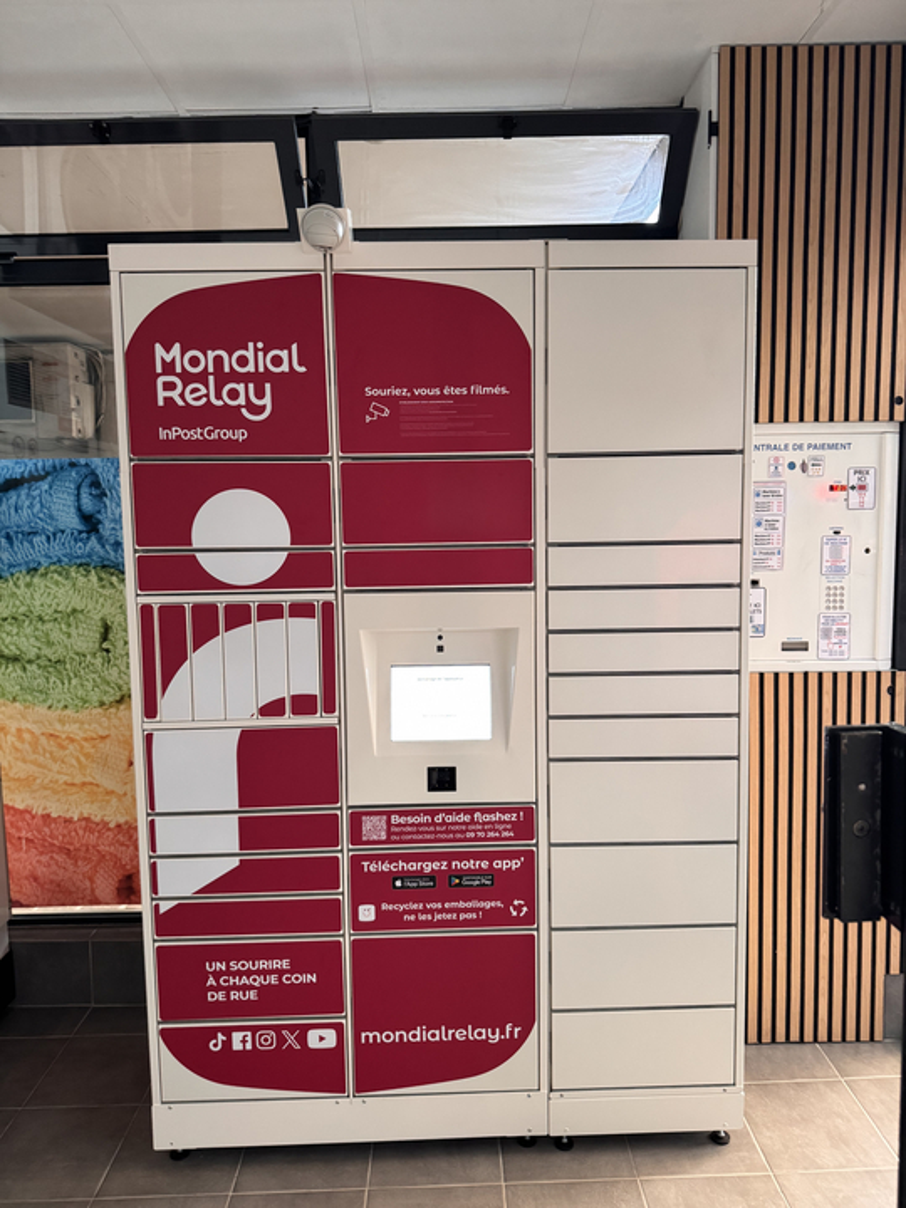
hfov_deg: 56.8
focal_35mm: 24
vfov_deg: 71.6
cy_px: 604
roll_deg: +0.9
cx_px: 453
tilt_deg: -3.4
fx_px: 838
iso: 500
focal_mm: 6.76
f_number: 1.78
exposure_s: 1/60
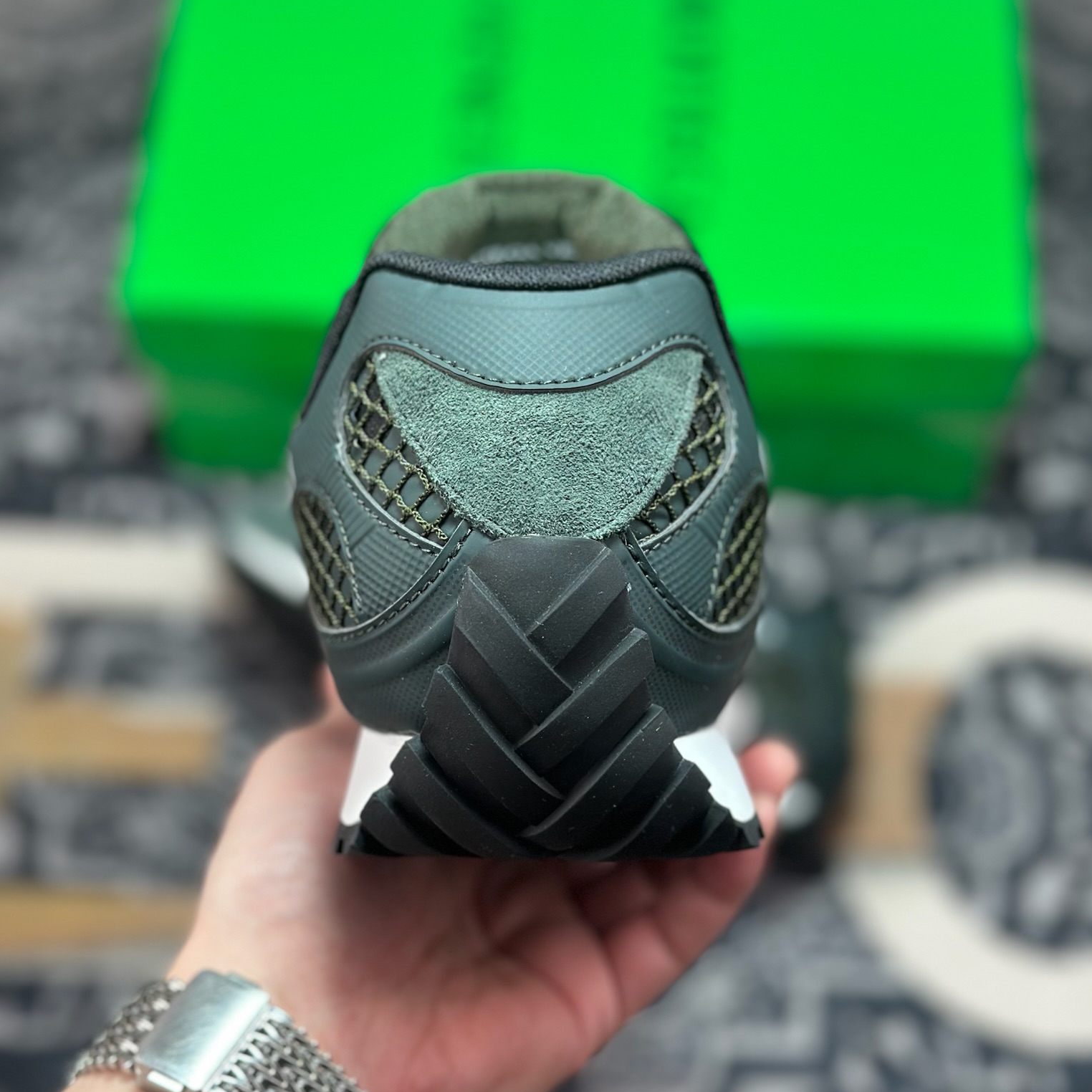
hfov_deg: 30.0
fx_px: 2034
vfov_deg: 30.0
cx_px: 550
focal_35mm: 57
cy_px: 625
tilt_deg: -60.4
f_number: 1.78
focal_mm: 6.86
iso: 80
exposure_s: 1/384
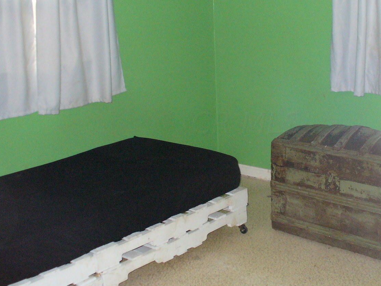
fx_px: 583
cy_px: 123
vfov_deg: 27.5
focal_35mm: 53
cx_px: 246
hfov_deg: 35.9
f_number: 2.8
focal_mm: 6.1
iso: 400
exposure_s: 1/60
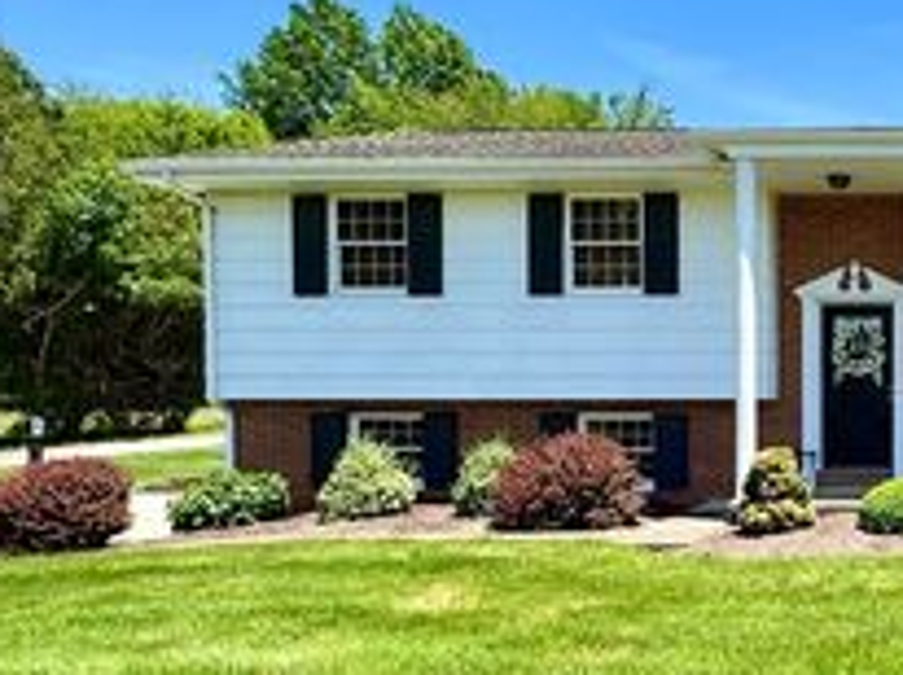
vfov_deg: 41.7
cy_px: 309
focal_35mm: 34
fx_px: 886
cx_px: 1070
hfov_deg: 39.7
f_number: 2.2
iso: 40
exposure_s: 1/703
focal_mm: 2.22
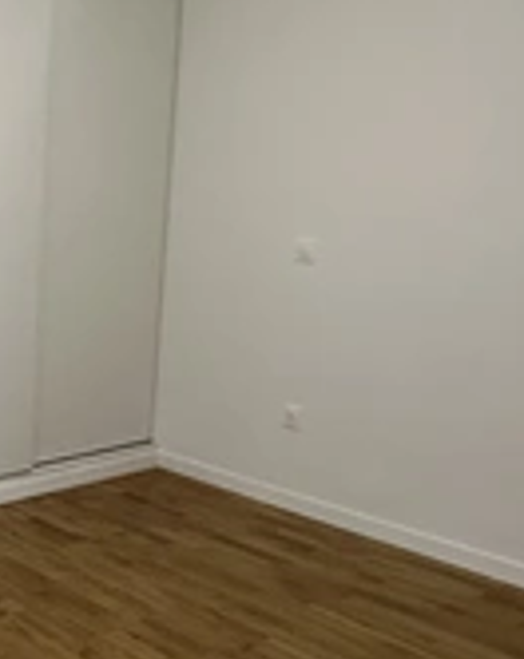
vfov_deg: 42.1
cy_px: 345
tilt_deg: -8.5
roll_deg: -1.9
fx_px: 856
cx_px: 2
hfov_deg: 31.5
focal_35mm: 44
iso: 250
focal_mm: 2.22
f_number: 2.2
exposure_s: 1/99
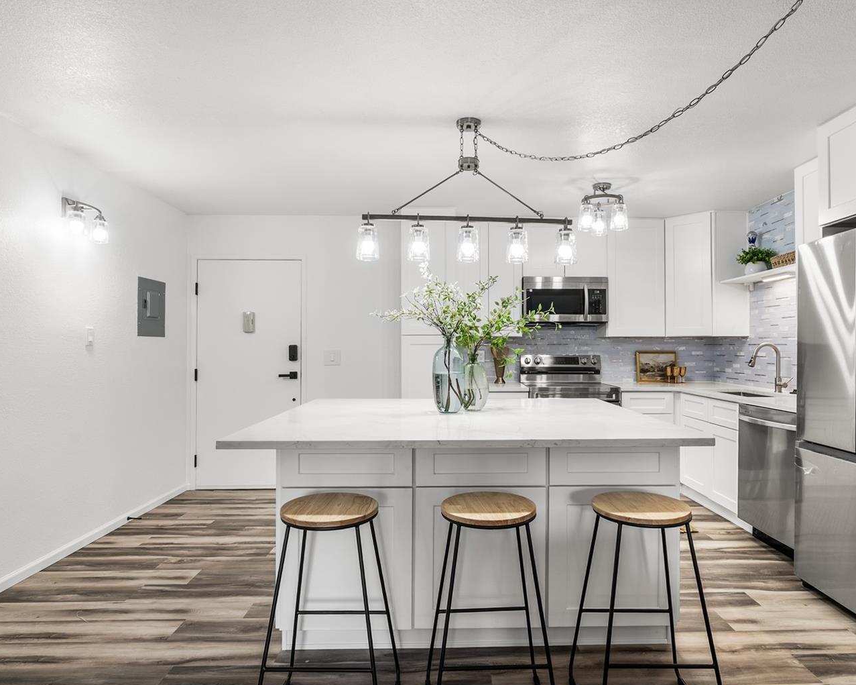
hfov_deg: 78.6
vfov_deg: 66.5
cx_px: 458
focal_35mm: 21
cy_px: 344
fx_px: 521
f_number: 8
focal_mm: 17.5
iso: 200
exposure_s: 1/1.25
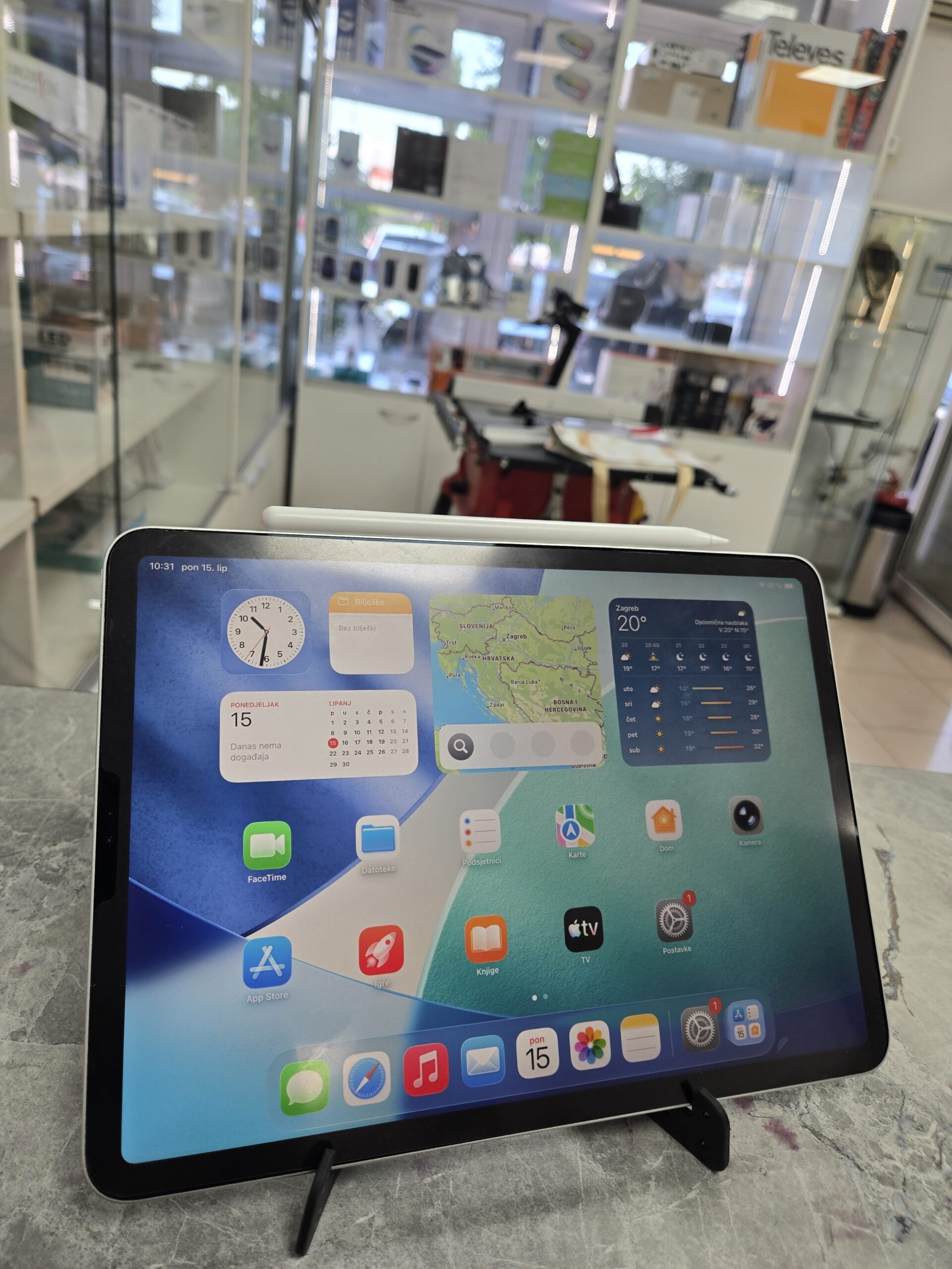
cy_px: 634
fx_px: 843
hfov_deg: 58.9
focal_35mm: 23
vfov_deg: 73.9
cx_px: 476
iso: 64
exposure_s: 1/100
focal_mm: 5.4
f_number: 1.8
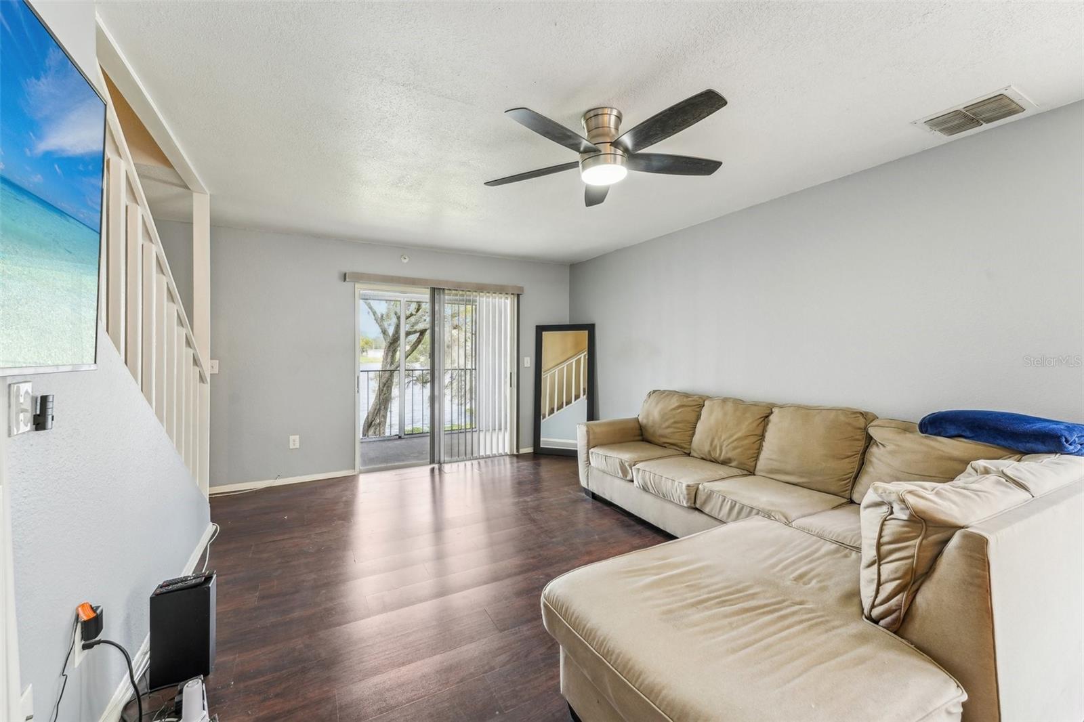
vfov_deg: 81.2
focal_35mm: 14
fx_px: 421
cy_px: 361
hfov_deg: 104.3
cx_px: 542
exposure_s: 1/4
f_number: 8
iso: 200
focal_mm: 14
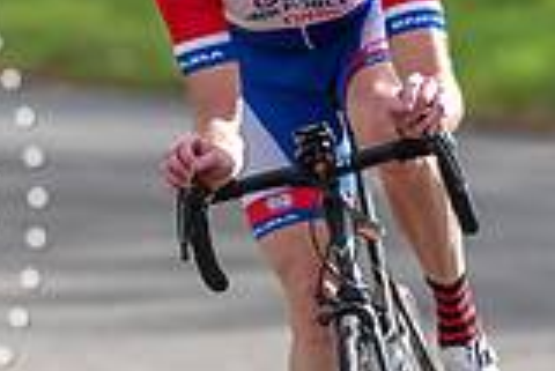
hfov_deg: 2.8
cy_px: 26
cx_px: 260
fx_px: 11187
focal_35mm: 725
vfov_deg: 1.9
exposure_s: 1/2000
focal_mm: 200
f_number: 2.8
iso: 160
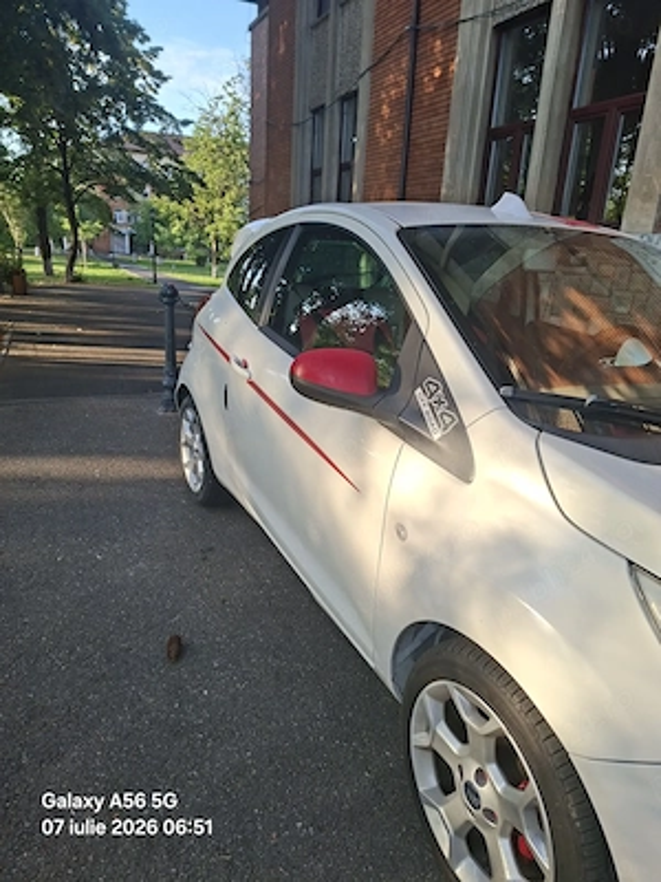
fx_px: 586
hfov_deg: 58.9
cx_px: 330
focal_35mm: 23
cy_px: 441
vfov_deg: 73.9
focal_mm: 5.54
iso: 50
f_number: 1.8
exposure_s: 1/455
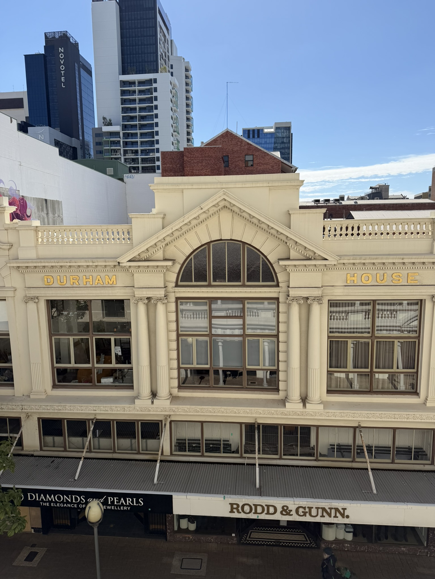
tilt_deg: -7.4
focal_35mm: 24
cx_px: 218
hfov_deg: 56.8
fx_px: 402
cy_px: 290
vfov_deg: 71.6
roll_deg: +0.7
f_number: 1.78
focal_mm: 6.76
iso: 80
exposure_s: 1/4975
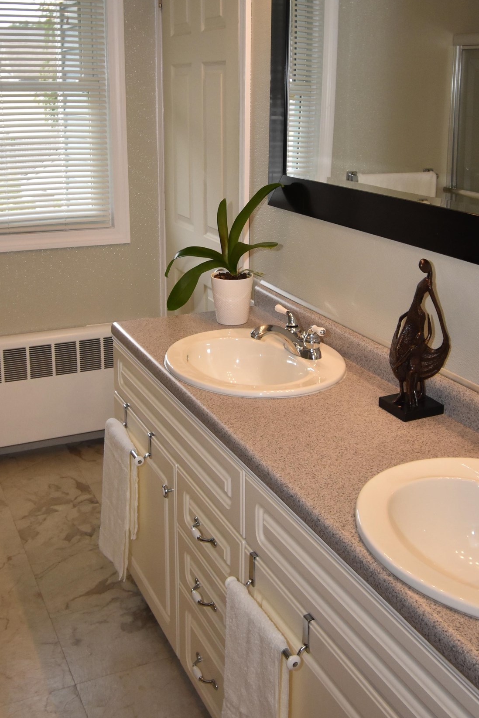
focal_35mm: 42
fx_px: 838
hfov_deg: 31.9
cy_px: 267
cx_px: 252
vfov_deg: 46.0
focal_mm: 20
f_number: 5.6
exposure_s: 1/125
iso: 1100
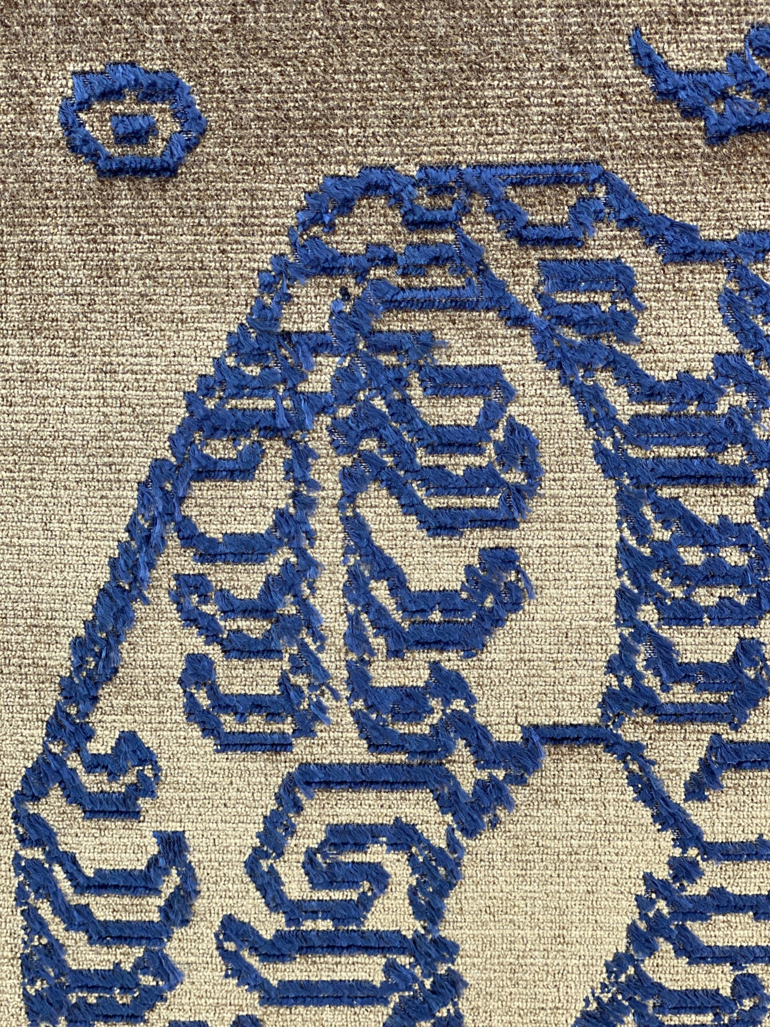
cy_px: 514
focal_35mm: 52
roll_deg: -0.1
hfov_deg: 28.0
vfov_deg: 36.8
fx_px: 1542
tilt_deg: -27.7
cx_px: 385
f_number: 2
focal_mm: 6
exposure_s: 1/122
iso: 125
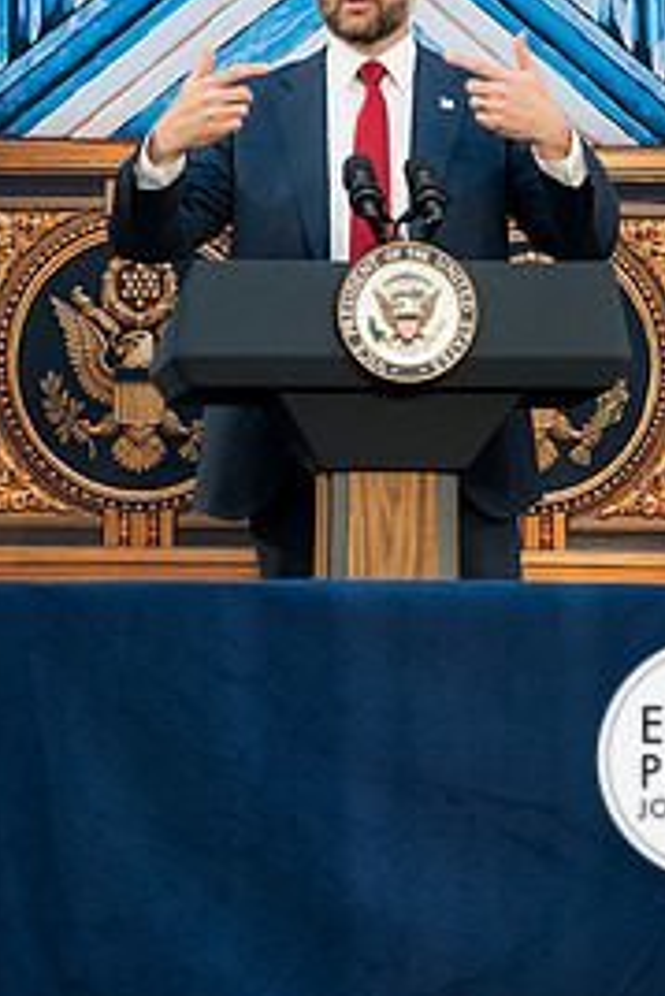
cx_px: 409
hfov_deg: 5.8
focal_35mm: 238
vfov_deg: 8.6
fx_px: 6586
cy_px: 164
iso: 450
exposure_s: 1/320
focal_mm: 95
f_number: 2.8
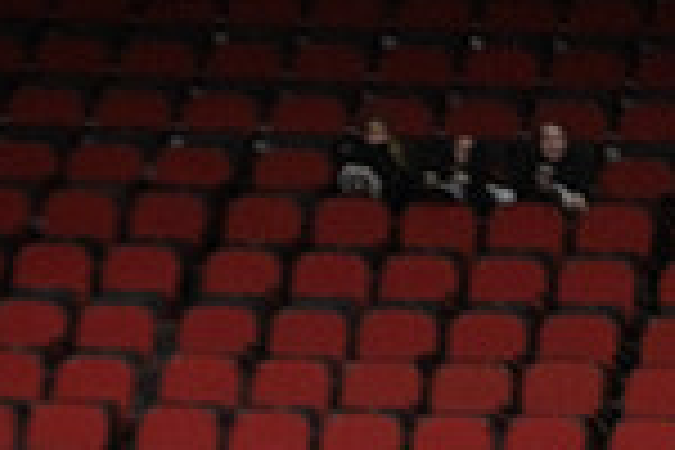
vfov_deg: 2.5
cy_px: 850
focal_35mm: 540
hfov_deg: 3.8
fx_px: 10124
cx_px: 508
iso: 2000
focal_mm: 180
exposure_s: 1/1000
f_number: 2.8
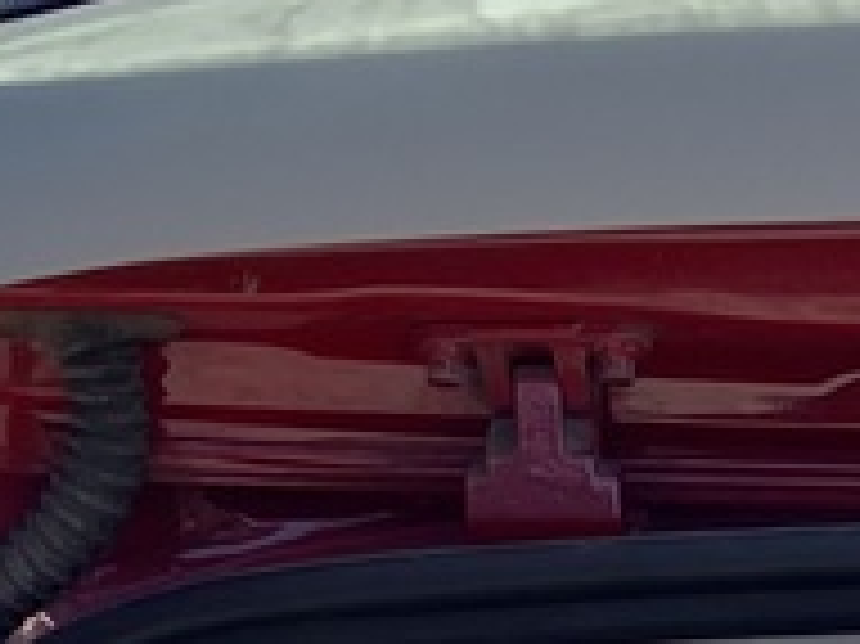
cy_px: 1927
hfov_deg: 8.7
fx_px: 5239
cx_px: 1918
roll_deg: +0.1
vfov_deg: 6.4
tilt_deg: -21.4
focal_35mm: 211
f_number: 1.8
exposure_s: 1/419
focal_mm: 3.99
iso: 32
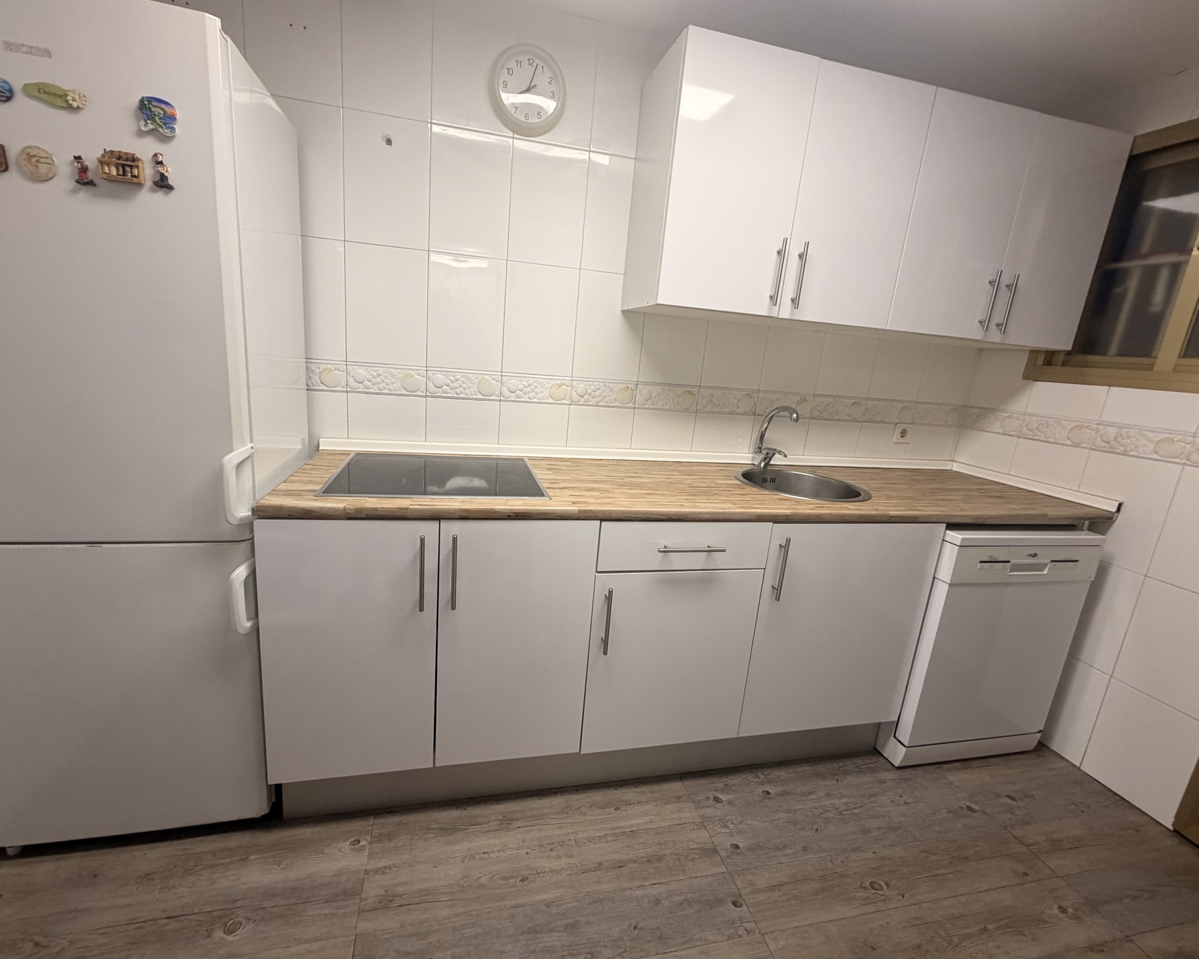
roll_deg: -5.0
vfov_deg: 84.0
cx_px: 581
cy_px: 471
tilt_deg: -13.1
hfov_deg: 96.8
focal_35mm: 15
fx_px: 532
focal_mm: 2.22
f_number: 2.2
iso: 200
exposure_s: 1/100
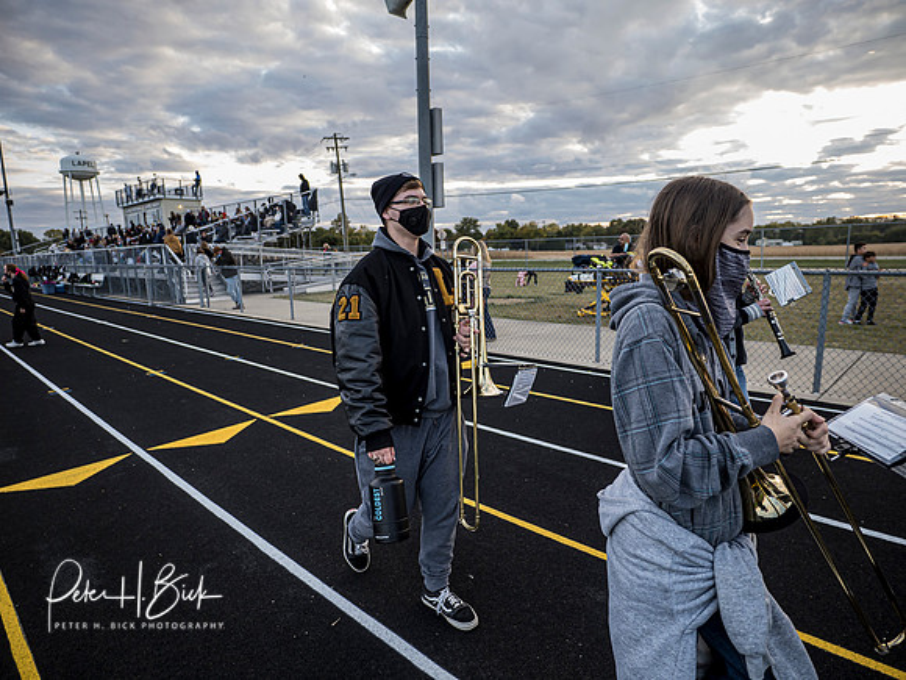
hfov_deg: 81.7
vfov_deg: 66.0
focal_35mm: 20
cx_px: 453
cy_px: 340
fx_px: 523
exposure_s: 1/640
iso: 200
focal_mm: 10
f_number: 1.7
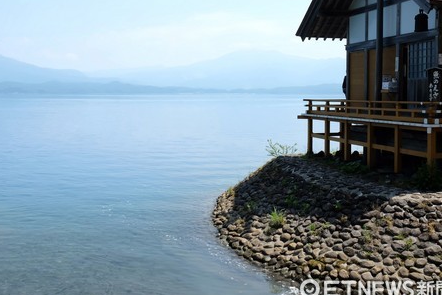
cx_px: 182
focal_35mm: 38
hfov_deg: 50.4
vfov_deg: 34.9
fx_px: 467
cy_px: 109
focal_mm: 18.8
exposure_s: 1/350
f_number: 10
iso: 400
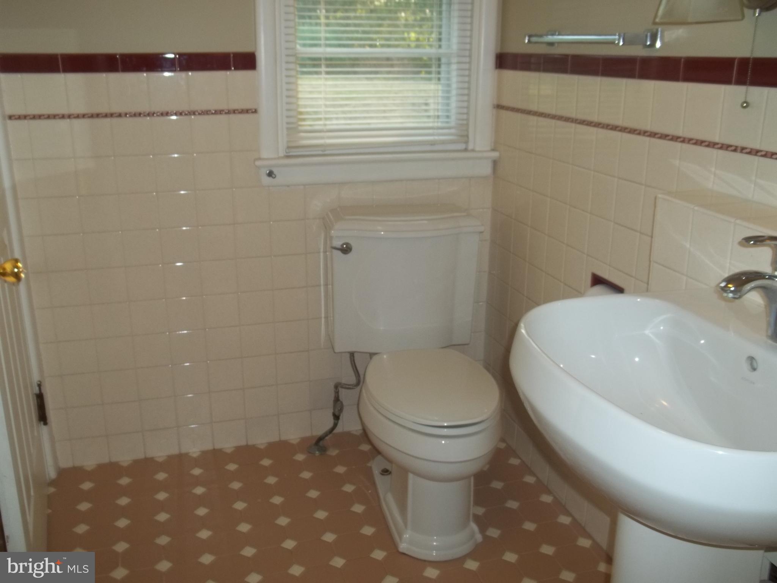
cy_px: 292
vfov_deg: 42.9
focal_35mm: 33
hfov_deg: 55.4
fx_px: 741
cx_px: 388
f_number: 3.3
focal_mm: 5.9
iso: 64
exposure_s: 1/30
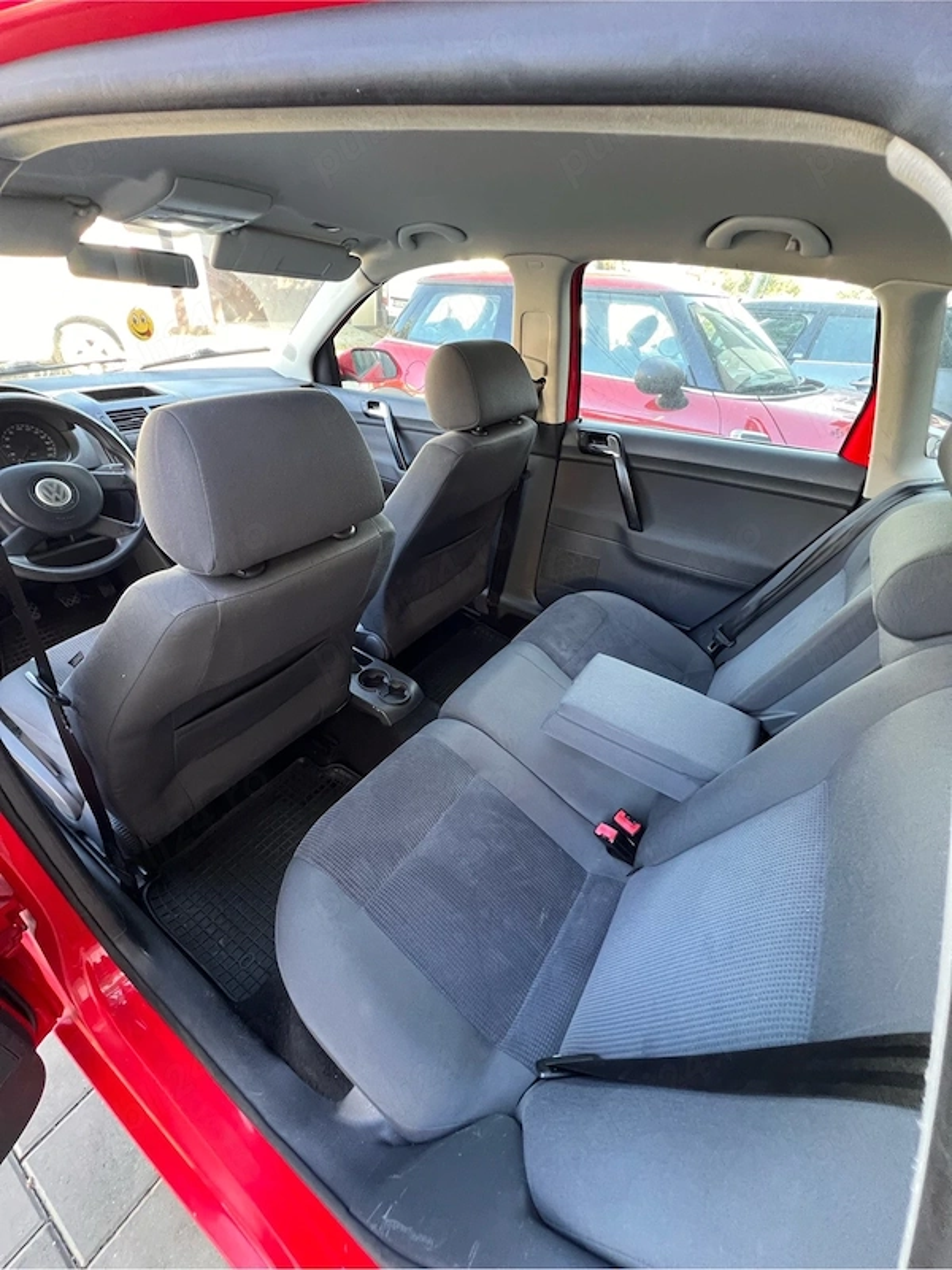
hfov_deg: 89.9
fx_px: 477
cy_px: 635
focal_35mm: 13
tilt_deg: -35.4
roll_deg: -6.9
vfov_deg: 106.2
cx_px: 476
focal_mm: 1.57
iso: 320
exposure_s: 1/60
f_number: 1.8
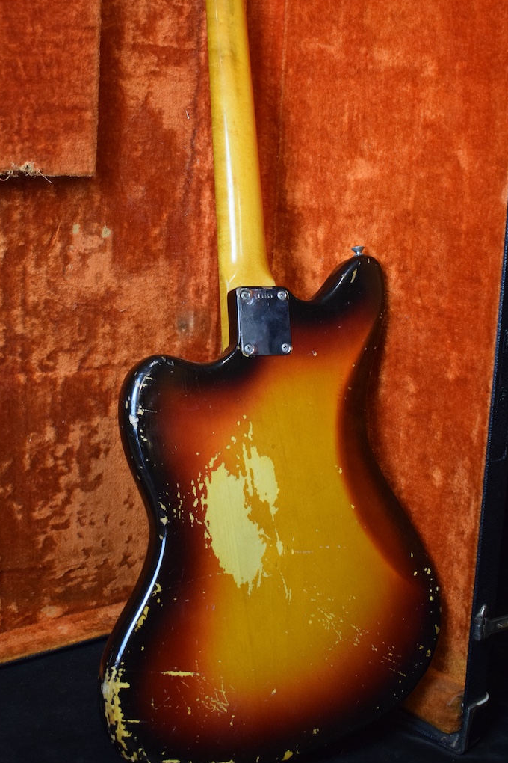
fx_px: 1074
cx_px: 208
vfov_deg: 38.8
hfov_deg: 26.6
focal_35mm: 51
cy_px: 286
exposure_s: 1/60
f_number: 3.8
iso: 2000
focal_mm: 23
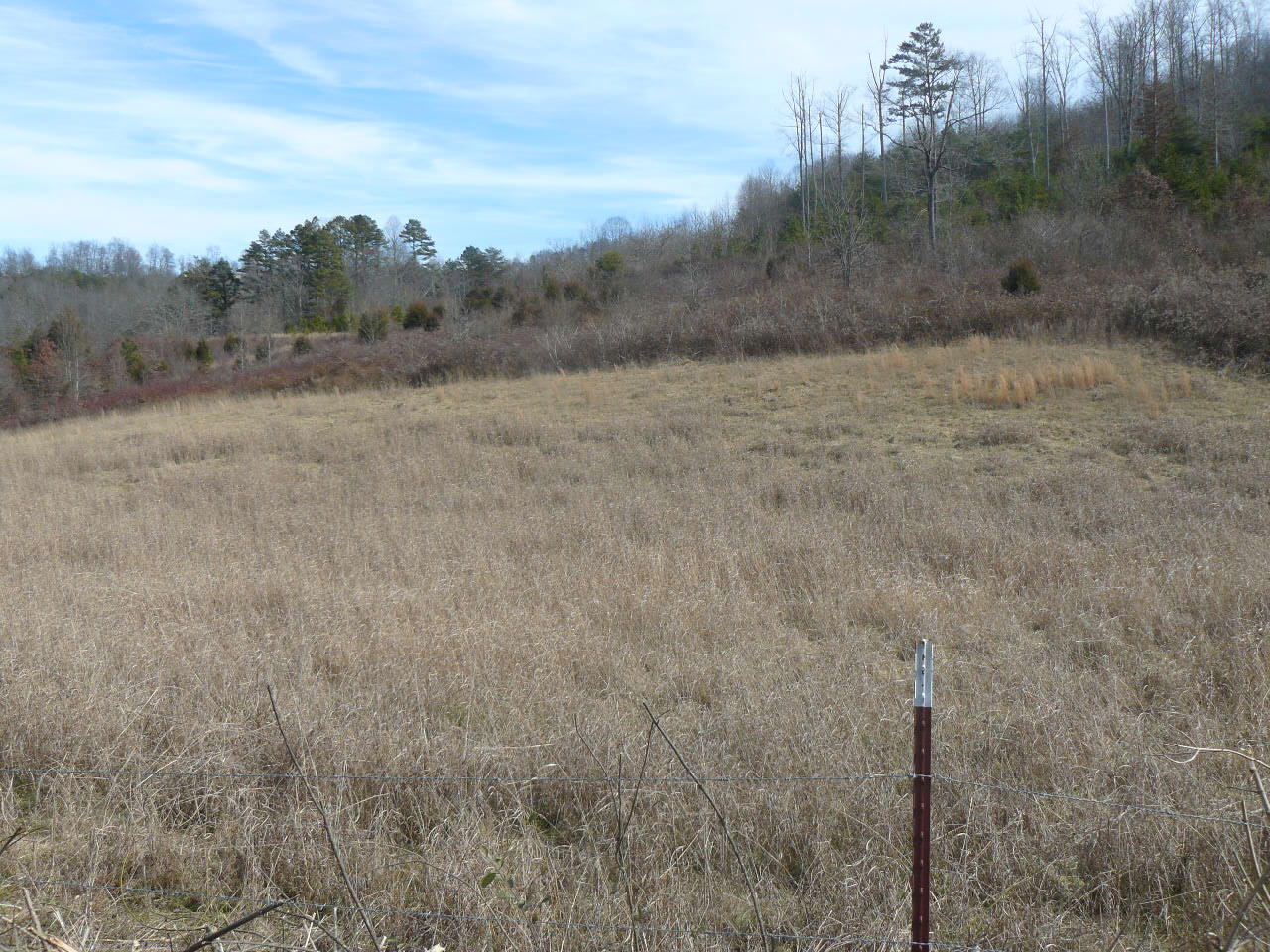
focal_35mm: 36
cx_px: 635
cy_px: 476
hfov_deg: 51.4
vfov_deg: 39.7
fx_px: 1321
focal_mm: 6
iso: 100
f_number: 4
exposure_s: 1/500
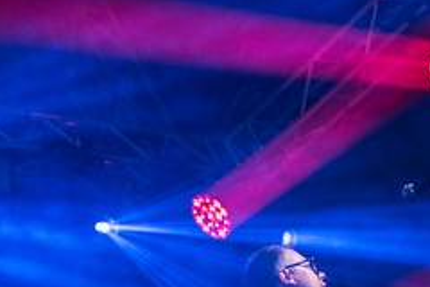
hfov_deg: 14.9
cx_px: 7
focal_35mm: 135
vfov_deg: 10.1
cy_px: 236
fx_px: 1612
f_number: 2.8
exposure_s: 1/125
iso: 200
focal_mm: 45
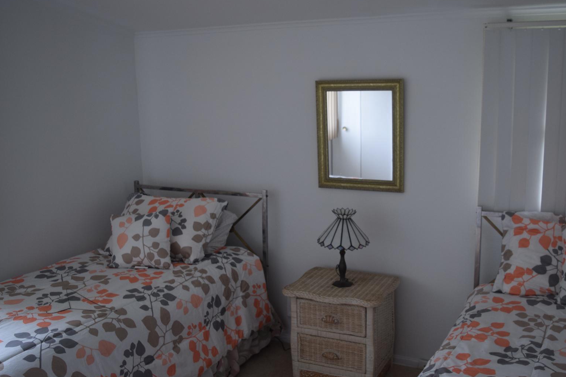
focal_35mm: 48
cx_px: 328
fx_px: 755
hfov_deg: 41.0
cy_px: 211
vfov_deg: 28.1
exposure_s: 1/60
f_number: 4
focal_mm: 24
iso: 500
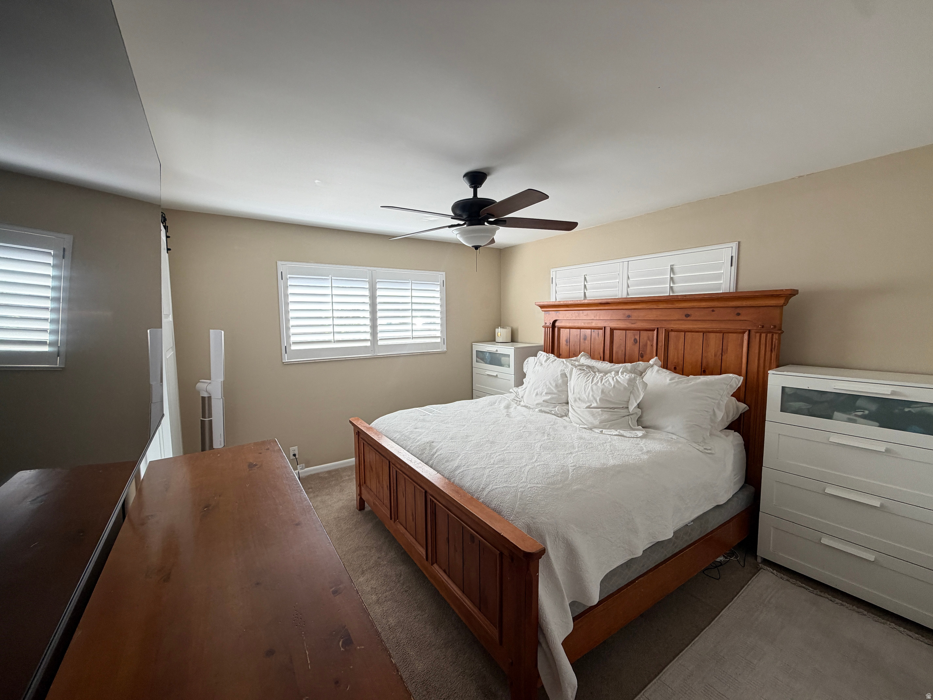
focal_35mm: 14
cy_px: 350
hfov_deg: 102.1
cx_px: 466
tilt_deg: -3.6
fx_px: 377
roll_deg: +1.1
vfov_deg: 85.7
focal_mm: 2.22
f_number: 2.2
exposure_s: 1/121
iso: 100
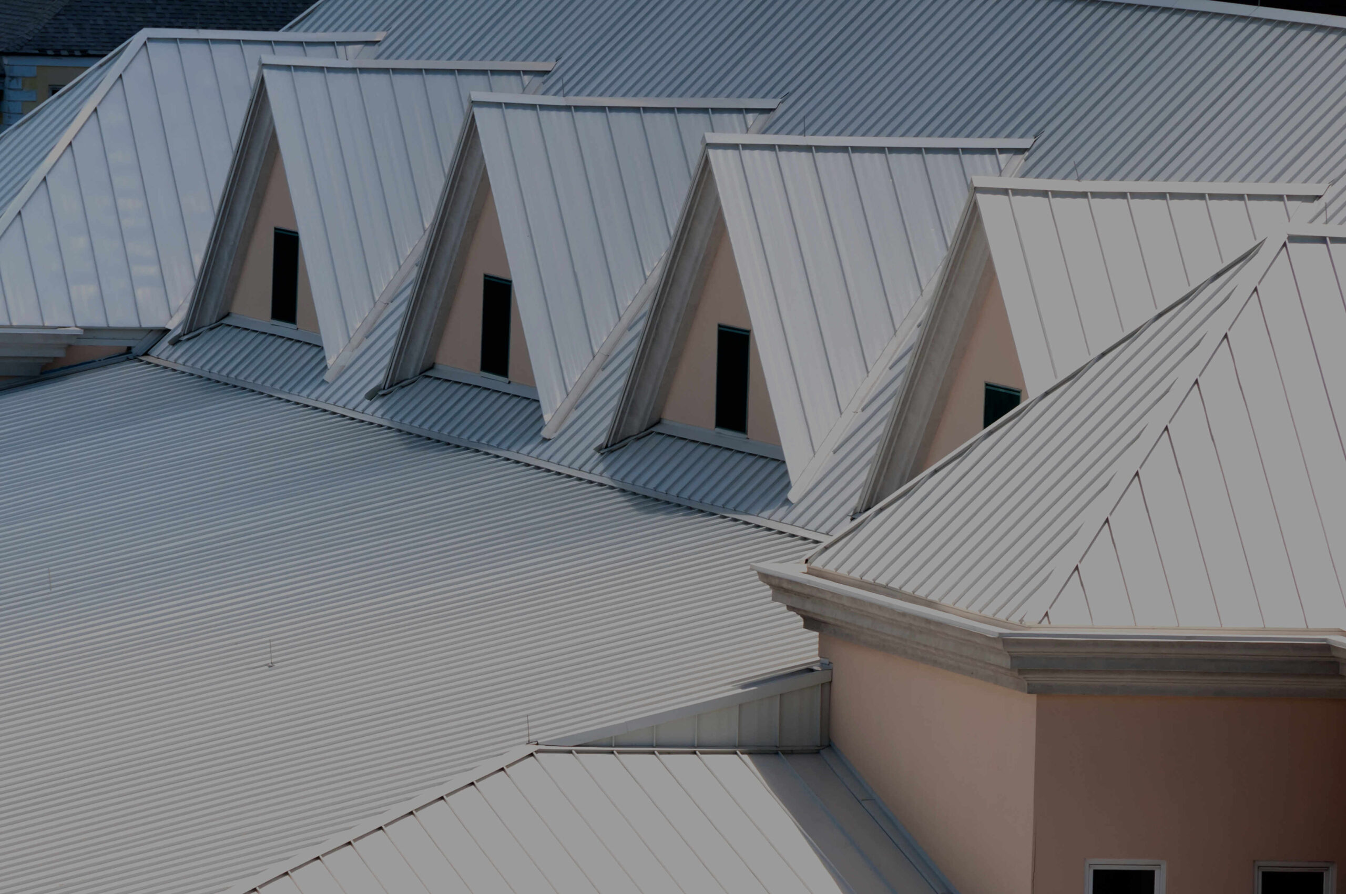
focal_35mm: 255
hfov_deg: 8.1
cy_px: 447
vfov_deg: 5.4
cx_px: 673
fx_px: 9522
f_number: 11
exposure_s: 1/500
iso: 200
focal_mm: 170
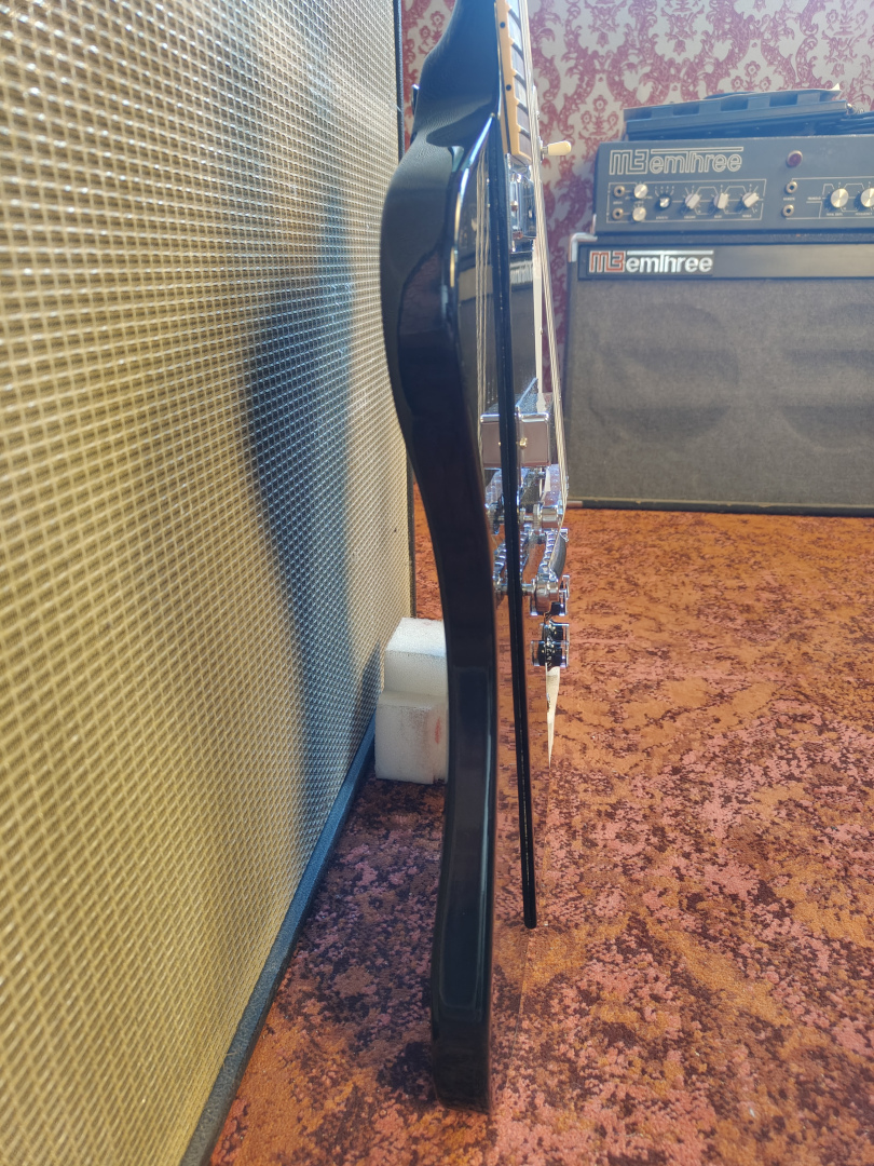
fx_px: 808
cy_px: 583
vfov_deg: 71.6
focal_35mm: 24
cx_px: 437
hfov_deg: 56.8
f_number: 1.8
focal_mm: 5.59
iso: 800
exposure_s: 1/33
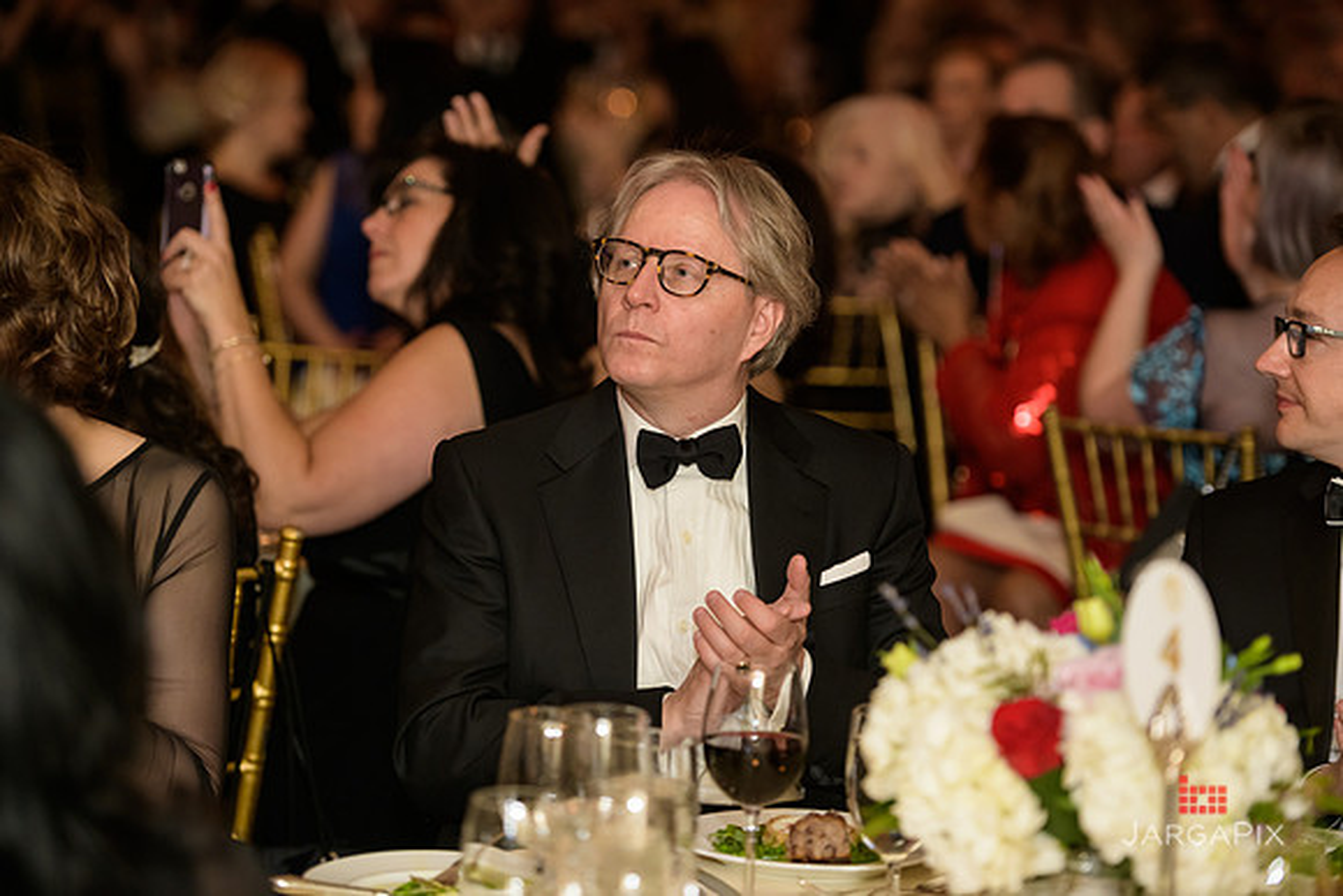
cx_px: 672
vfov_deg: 11.2
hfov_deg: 16.8
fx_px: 4552
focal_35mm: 122
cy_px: 448
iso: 1250
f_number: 3.2
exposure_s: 1/125
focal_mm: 122
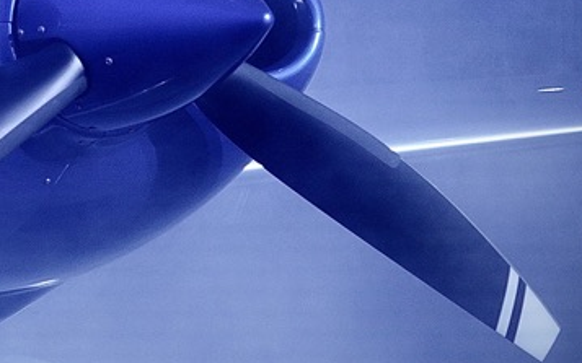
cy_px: -33
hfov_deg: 11.2
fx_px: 2901
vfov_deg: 7.1
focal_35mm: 183
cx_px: -134
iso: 640
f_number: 2.8
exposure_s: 1/125
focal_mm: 39.3
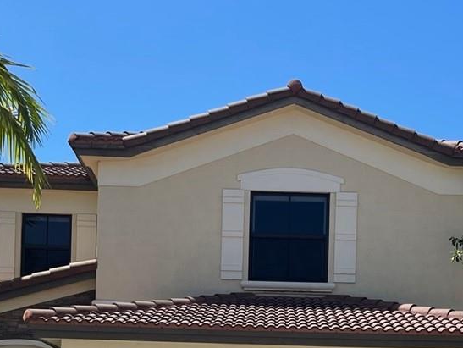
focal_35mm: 76
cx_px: 279
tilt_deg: -0.7
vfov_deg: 18.2
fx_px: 1017
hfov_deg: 25.6
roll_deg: -1.6
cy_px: 439
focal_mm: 5.1
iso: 32
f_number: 1.6
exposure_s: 1/6250
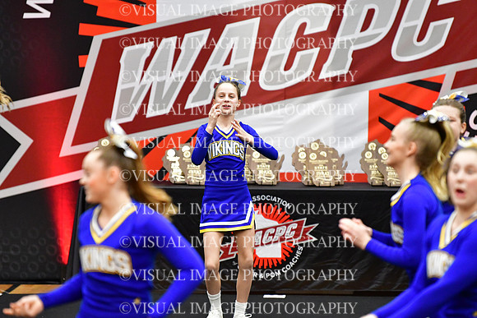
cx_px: 238
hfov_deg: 7.4
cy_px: 159
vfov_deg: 5.0
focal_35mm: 277
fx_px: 3671
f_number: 3.2
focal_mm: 185
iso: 5000
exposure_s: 1/500
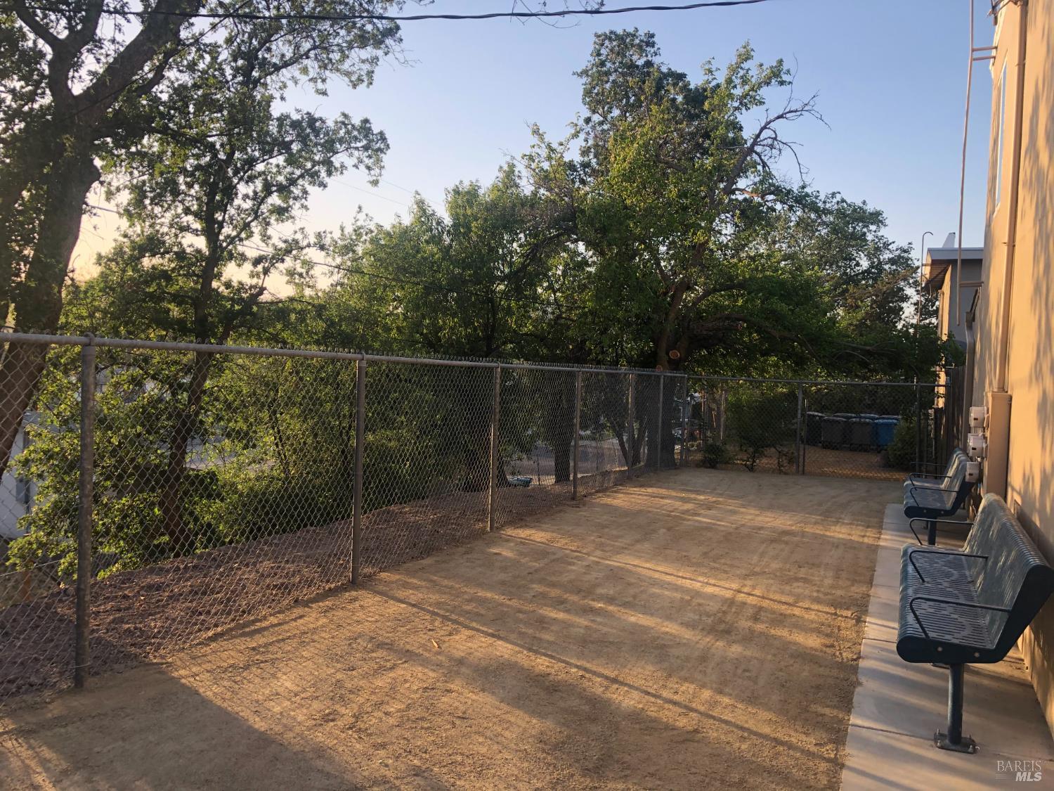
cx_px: 527
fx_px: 853
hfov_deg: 63.4
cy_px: 396
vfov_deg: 49.7
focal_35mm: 28
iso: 20
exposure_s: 1/428
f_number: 1.8
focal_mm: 4
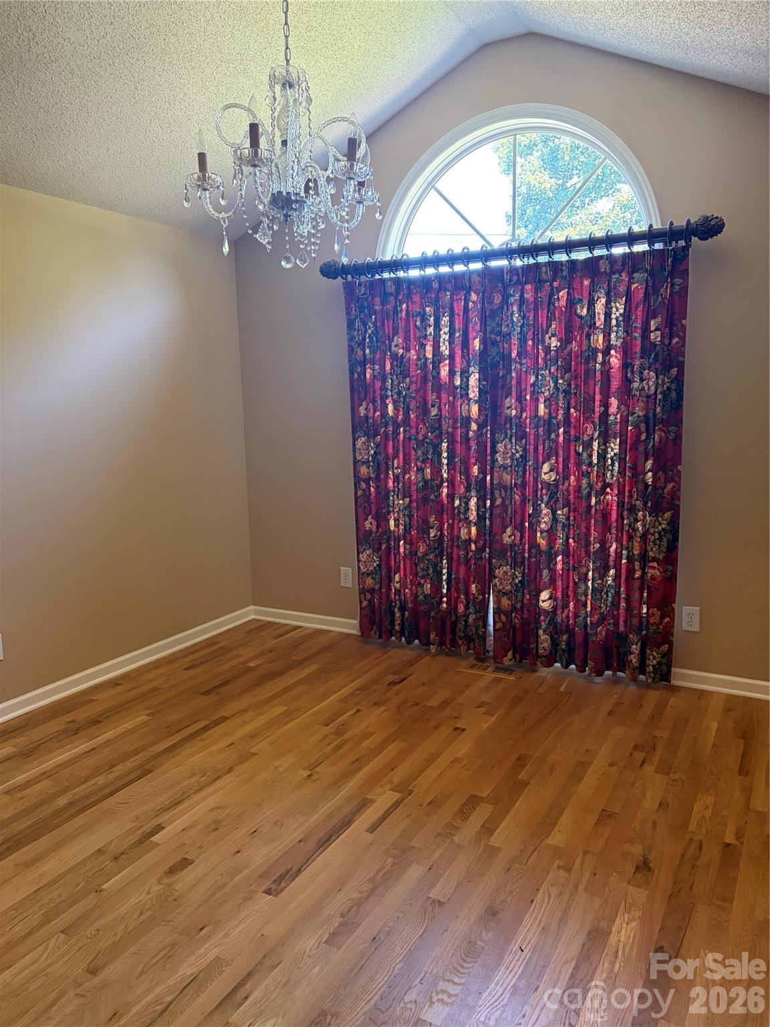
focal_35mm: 26
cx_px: 385
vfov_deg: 67.3
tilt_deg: -6.7
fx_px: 771
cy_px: 514
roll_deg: +2.2
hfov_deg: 53.1
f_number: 1.6
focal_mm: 5.96
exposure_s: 1/60
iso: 200
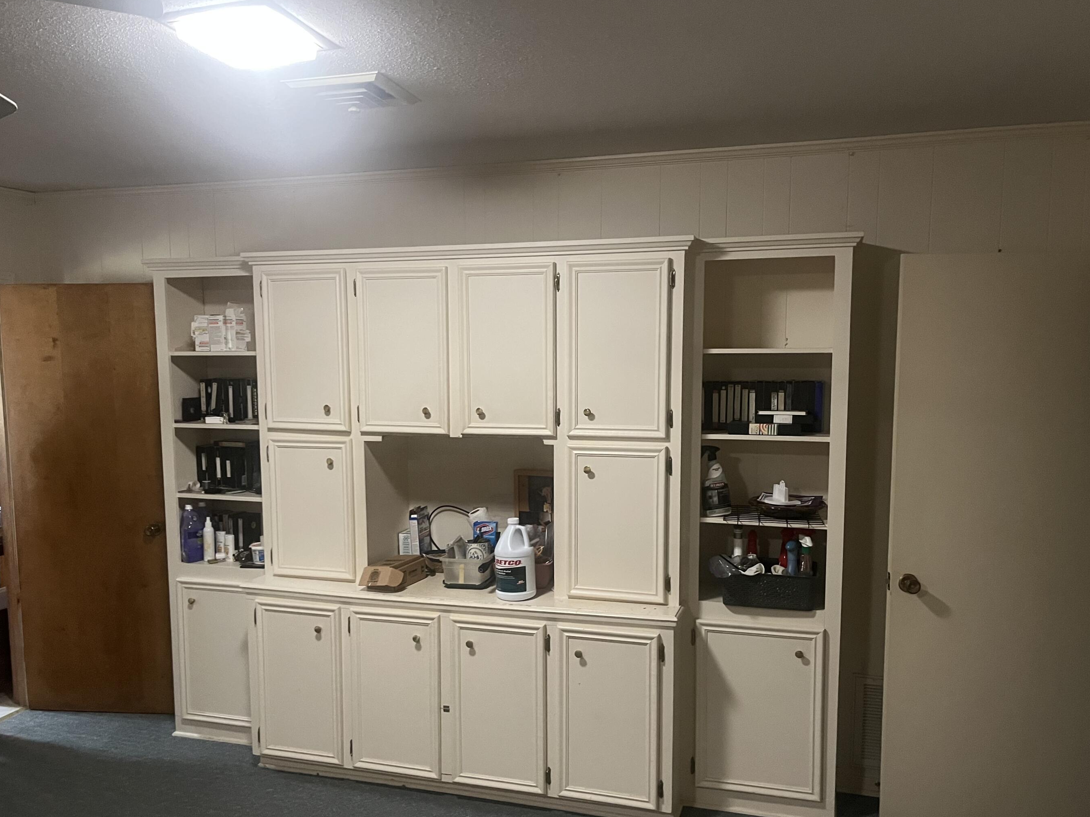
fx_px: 913
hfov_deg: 61.7
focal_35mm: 29
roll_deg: +0.0
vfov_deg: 48.1
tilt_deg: -7.0
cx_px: 528
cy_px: 450
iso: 500
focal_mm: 5.1
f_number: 1.6
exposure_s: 1/30
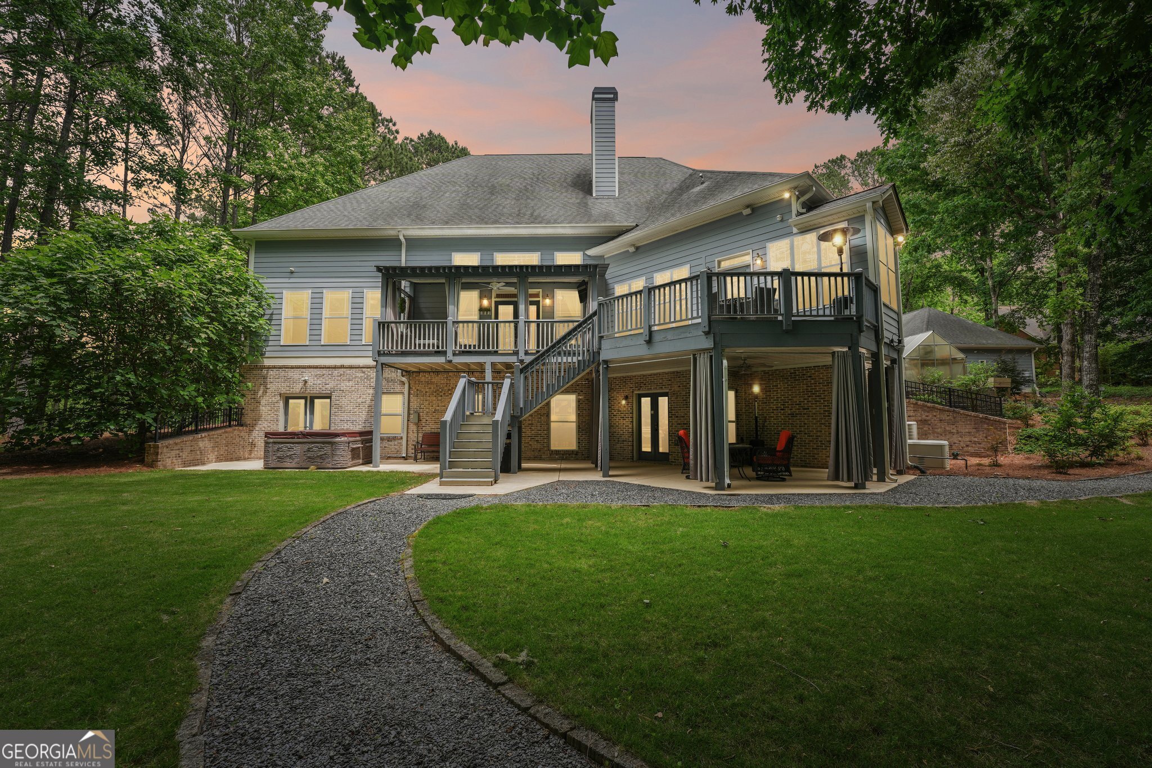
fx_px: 448
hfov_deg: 104.3
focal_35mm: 14
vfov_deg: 81.2
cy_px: 384
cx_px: 576
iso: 100
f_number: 8
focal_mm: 14
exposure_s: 1/60
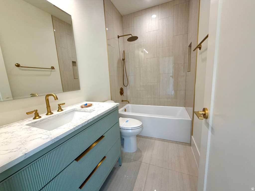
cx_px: 128
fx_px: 103
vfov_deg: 85.7
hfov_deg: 102.1
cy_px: 96
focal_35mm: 14
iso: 160
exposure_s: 1/120
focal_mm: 2.22
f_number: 2.2
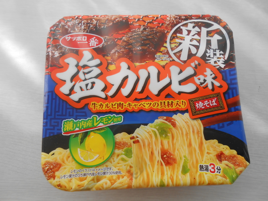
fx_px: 201
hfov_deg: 67.3
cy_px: 100
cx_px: 134
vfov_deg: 53.1
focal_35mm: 26
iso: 80
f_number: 3.5
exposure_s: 1/160
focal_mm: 4.6
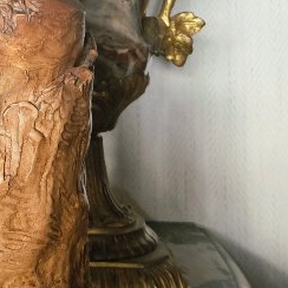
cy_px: -87
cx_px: -118
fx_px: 941
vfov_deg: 16.4
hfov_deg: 16.2
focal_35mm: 100
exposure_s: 1/33.3
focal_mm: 5.4
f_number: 1.8
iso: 640
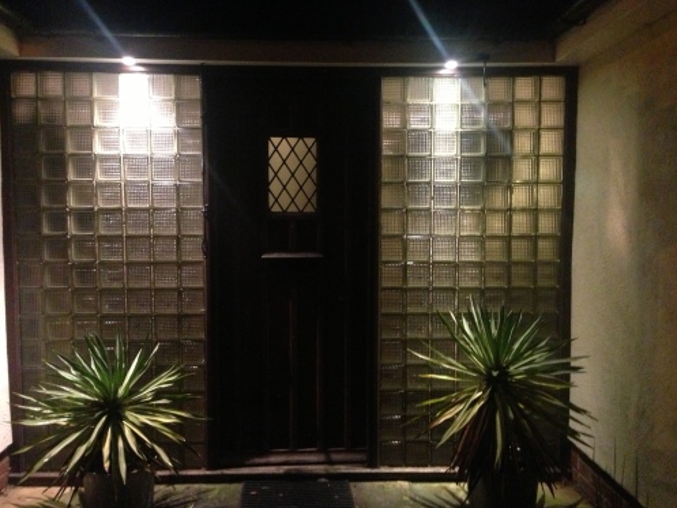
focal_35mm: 34
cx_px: 330
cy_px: 260
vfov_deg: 41.8
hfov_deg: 53.9
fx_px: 665
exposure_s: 1/15
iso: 800
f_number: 2.4
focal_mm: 4.13
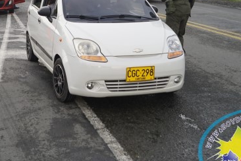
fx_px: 395
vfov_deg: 22.5
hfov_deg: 33.3
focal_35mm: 59
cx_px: 61
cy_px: 20
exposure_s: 1/250
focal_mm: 18
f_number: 5.6
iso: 400
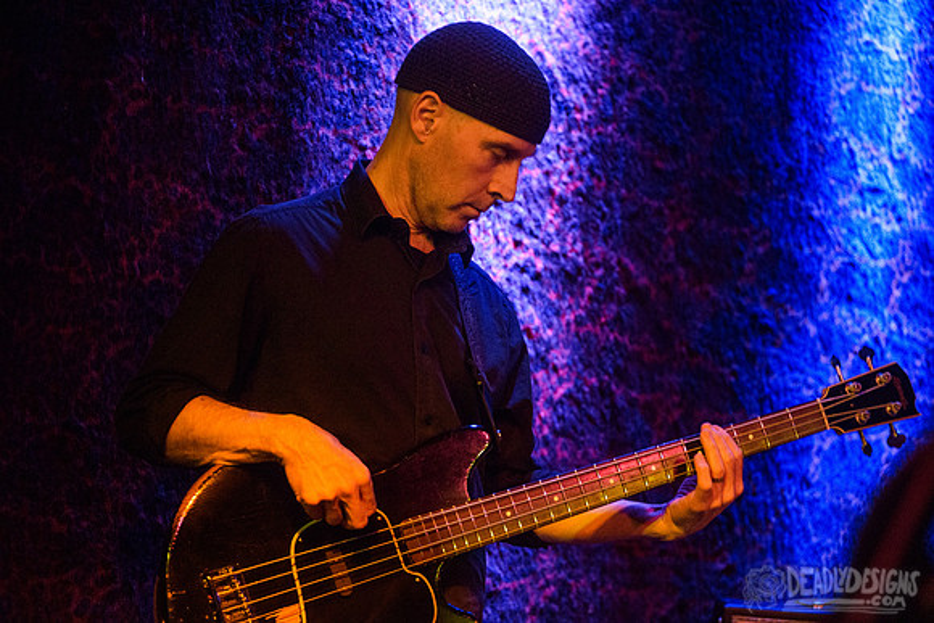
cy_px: 312
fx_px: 2232
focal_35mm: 86
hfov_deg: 23.6
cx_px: 467
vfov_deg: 15.9
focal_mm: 86
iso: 6400
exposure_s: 1/80
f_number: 3.2
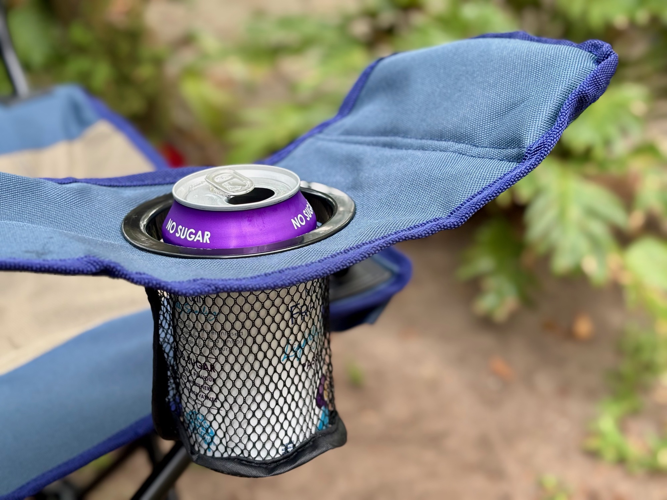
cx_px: 334
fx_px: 1002
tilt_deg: -23.8
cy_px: 250
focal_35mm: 52
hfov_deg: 36.8
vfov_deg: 28.0
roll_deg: -5.2
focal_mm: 5.96
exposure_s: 1/133
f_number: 1.6
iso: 32
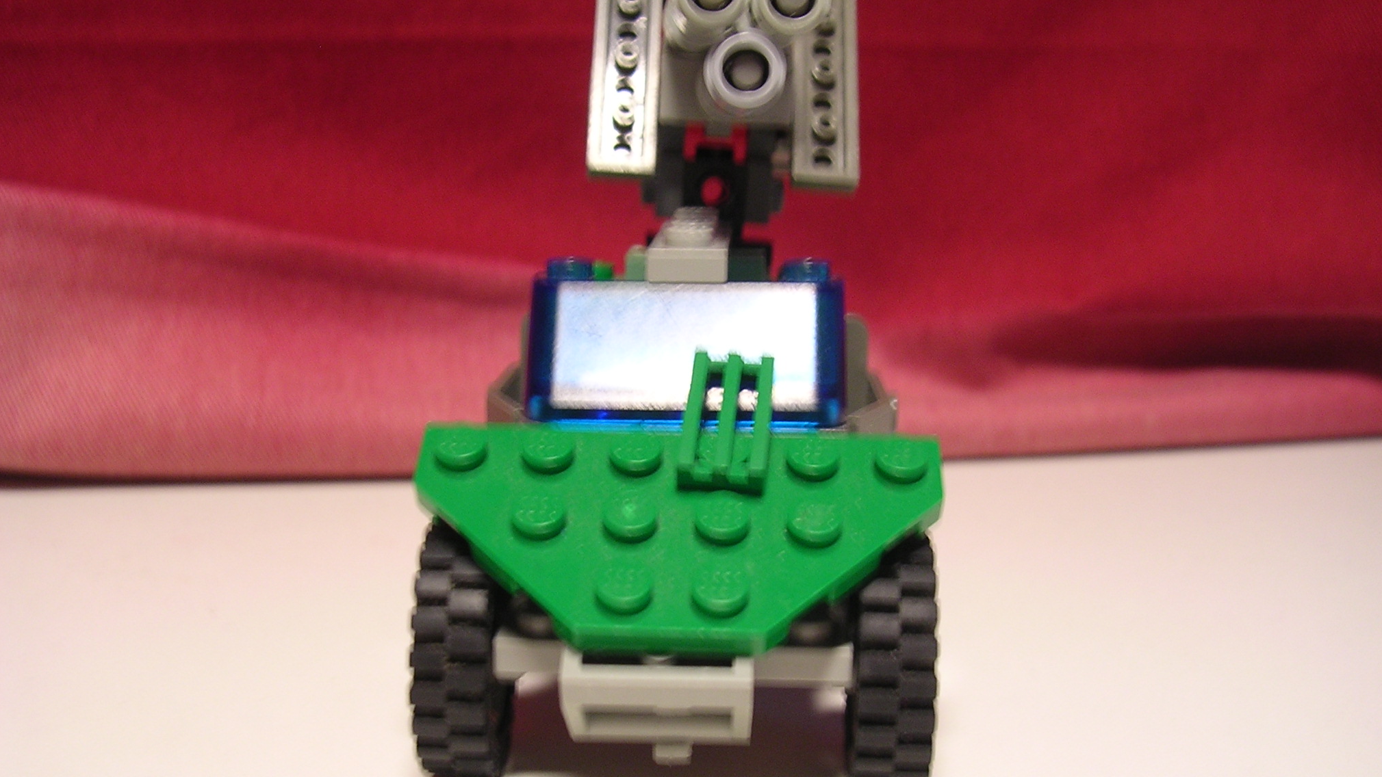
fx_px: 1539
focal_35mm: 42
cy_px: 454
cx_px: 699
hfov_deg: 48.4
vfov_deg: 28.3
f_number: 2.8
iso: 100
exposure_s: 1/9.7
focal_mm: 5.8
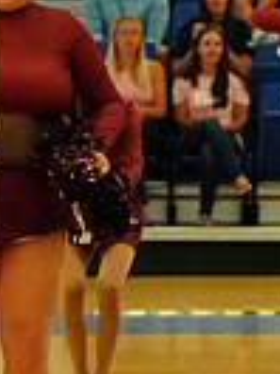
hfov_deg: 3.5
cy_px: 205
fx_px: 4519
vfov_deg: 4.7
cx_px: 755
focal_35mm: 419
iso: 16000
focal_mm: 99
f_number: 4
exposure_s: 1/1000
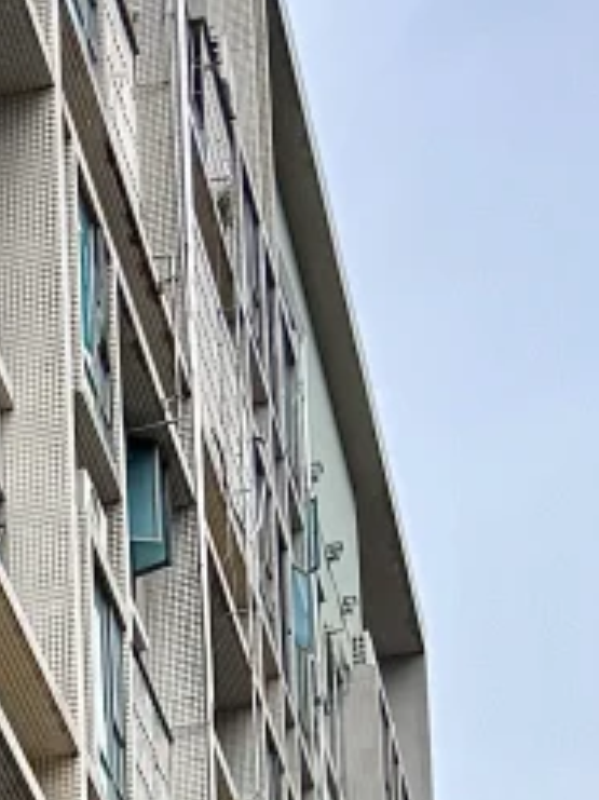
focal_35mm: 140
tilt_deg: +8.0
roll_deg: +3.1
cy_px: 1966
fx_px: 3233
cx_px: -210
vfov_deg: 11.5
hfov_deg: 10.3
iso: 80
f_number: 1.78
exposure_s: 1/522
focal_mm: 6.76
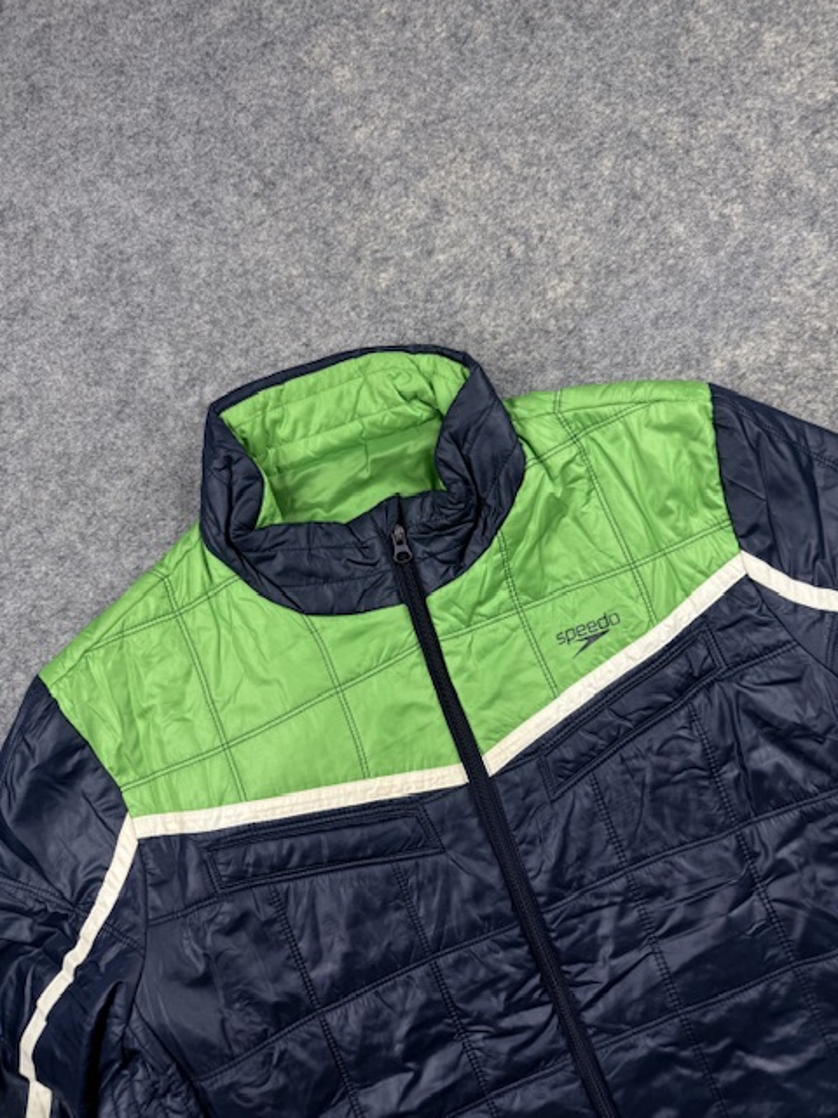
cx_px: 419
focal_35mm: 24
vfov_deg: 71.6
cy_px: 559
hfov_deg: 56.8
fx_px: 775
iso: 64
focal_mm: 6.76
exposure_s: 1/213
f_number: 1.78
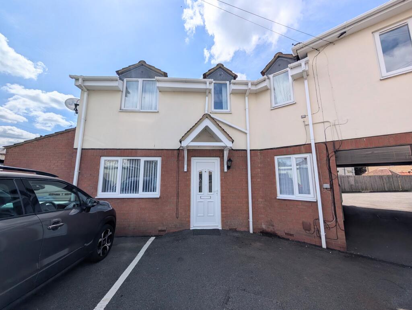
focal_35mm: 12
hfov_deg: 110.5
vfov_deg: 94.6
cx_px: 206
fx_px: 143
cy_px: 155
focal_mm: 2.02
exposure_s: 1/7299
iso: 53
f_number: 1.7
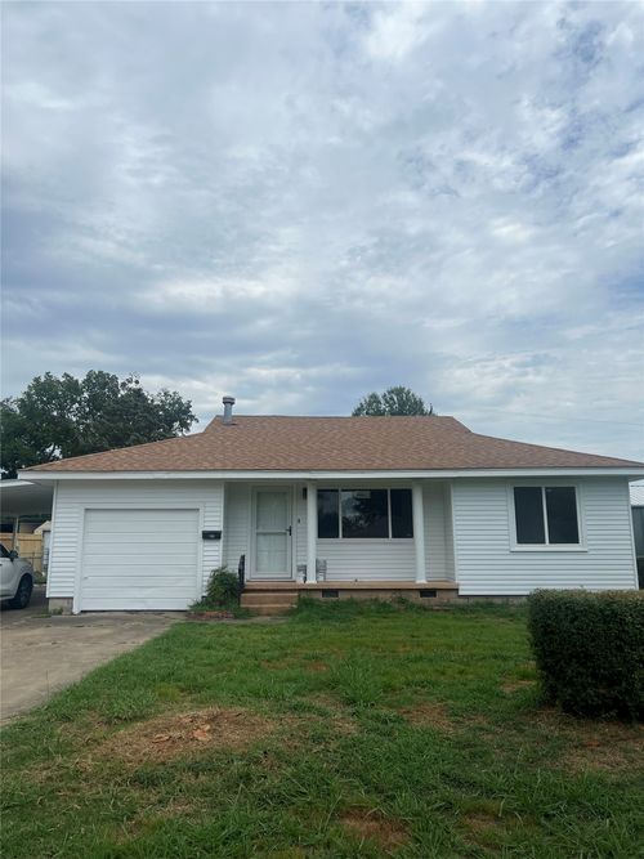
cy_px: 430
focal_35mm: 26
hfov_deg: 53.0
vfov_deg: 67.3
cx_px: 322
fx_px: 645
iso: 50
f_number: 1.5
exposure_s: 1/8696
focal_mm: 5.7
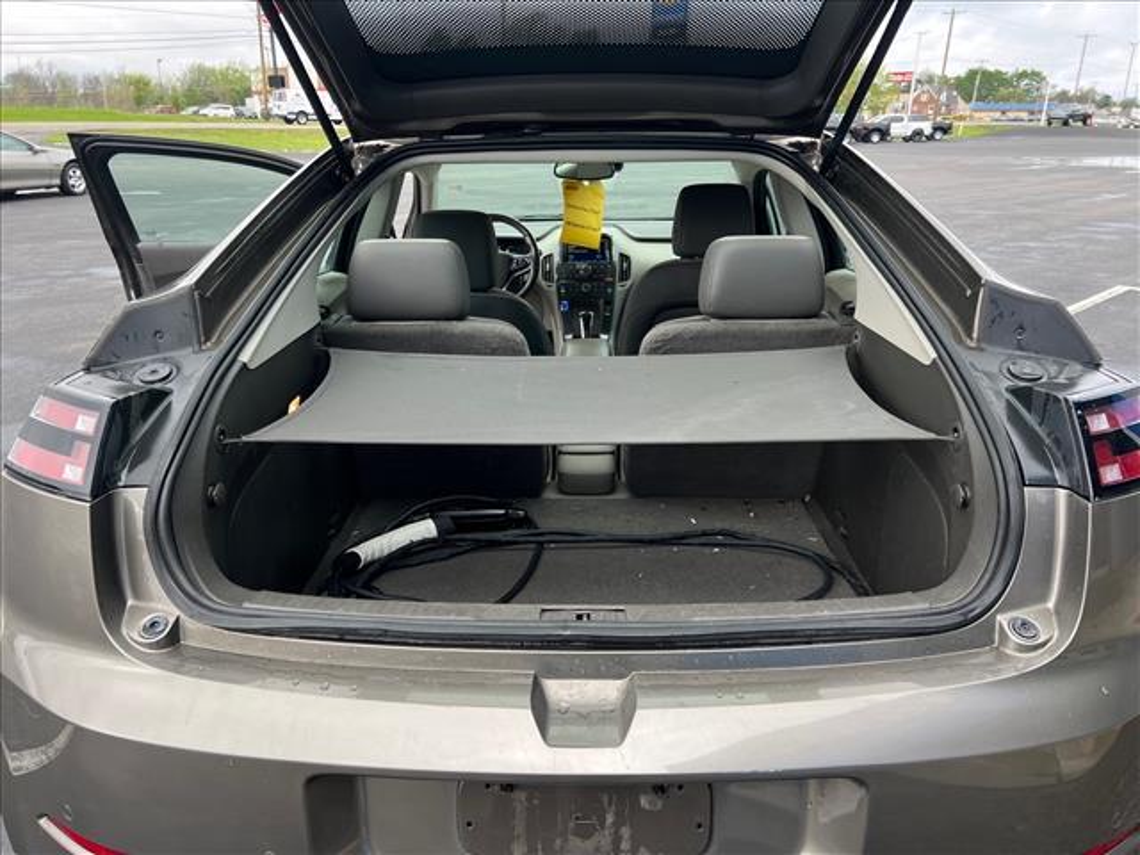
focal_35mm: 26
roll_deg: -1.1
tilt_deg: -20.7
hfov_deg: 67.3
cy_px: 428
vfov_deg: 53.1
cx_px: 570
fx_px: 856
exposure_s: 1/460
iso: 50
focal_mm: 5.7
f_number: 1.5
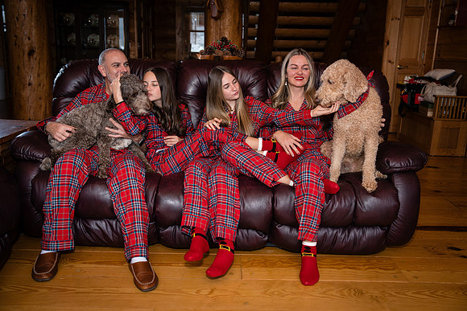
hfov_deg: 54.4
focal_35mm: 35
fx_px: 454
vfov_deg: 37.9
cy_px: 156
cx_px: 234
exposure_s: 1/250
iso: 400
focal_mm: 35
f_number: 3.5
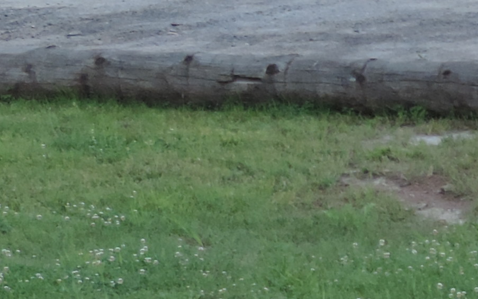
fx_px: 4493
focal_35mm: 345
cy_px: 349
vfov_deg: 3.8
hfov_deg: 5.8
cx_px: 1220
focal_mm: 10.7
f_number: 3.7
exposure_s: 1/60
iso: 110
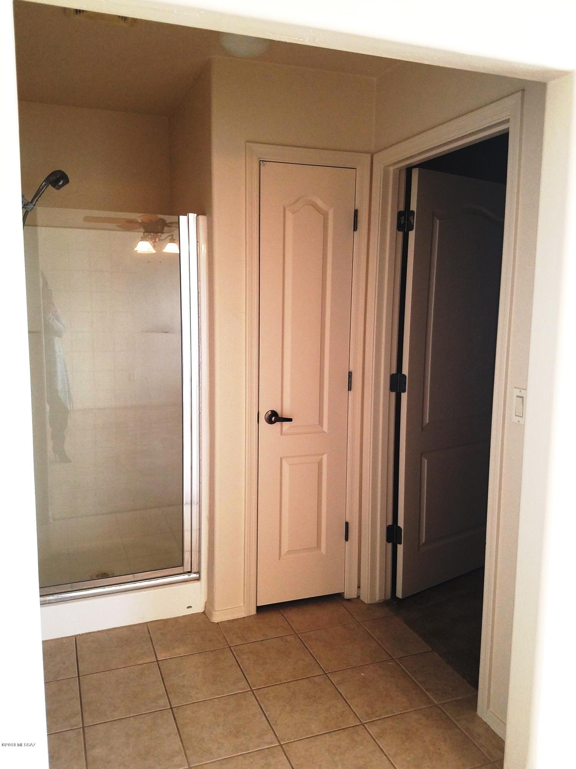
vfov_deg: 67.3
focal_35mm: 26
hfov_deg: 53.1
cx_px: 288
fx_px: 577
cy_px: 384
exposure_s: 1/40
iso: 160
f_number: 1.7
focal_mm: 4.2
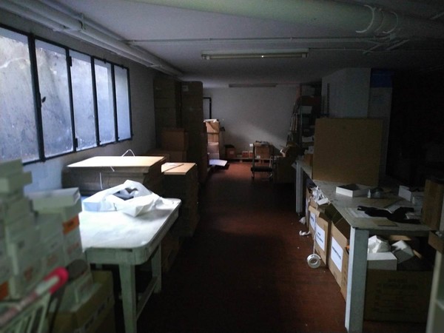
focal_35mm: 24
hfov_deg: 71.6
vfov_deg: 56.8
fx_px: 308
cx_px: 222
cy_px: 166
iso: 2000
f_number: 1.9
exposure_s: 1/17
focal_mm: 3.94
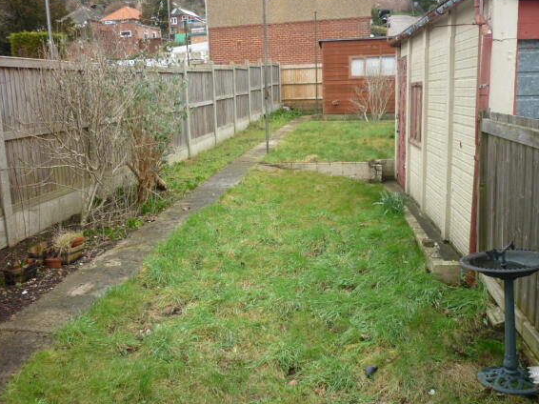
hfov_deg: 54.0
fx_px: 529
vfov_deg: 41.8
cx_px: 268
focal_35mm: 34
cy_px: 202
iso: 100
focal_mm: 5.5
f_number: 2.8
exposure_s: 1/125
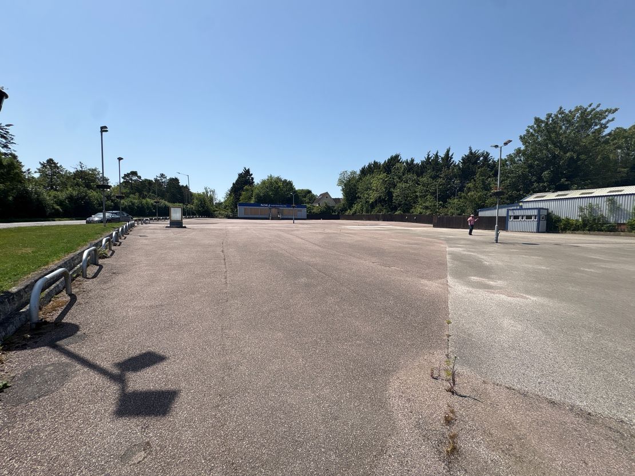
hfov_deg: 102.1
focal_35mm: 14
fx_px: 257
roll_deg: -1.0
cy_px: 238
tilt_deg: -2.6
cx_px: 318
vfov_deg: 85.7
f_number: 2.2
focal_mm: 2.22
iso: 50
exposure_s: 1/2273
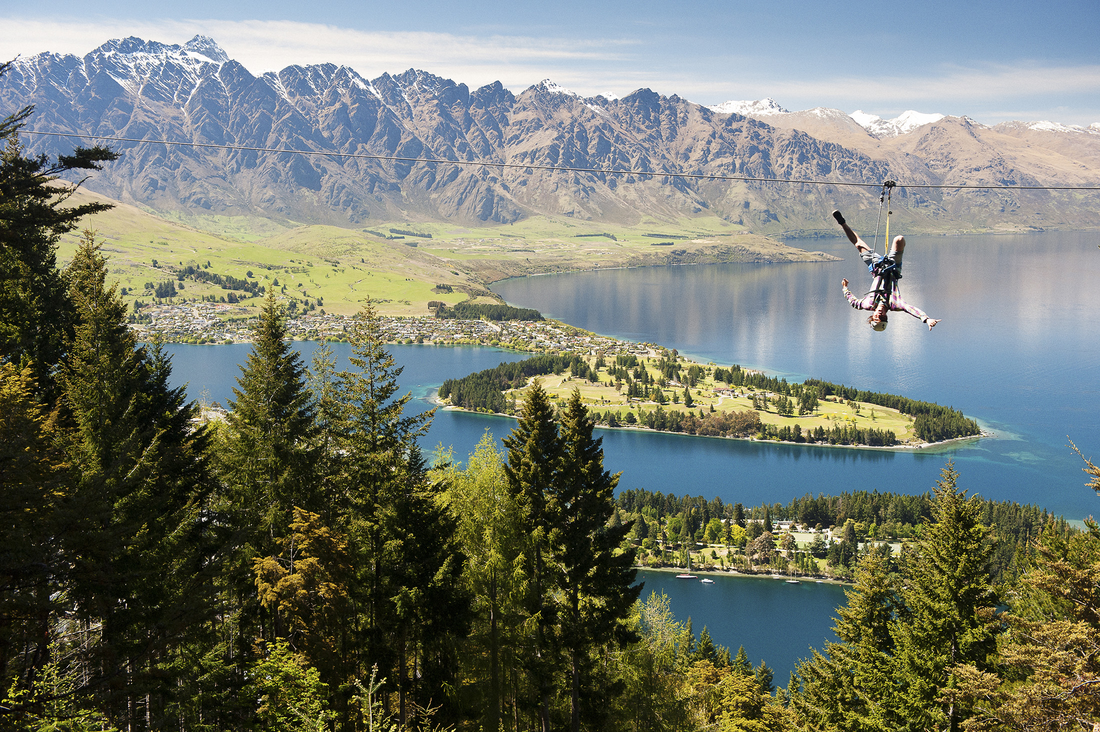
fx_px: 1283
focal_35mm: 42
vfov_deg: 31.9
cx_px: 550
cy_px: 366
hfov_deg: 46.4
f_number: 4.5
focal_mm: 42
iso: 2000
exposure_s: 1/1000
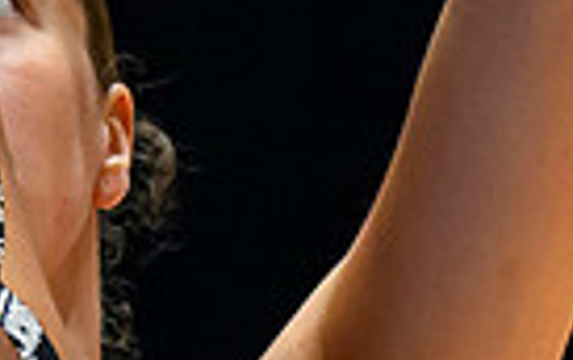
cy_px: 461
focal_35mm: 2003
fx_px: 31318
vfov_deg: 0.7
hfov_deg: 1.0
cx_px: -58
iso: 3200
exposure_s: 1/1600
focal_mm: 200
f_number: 3.5
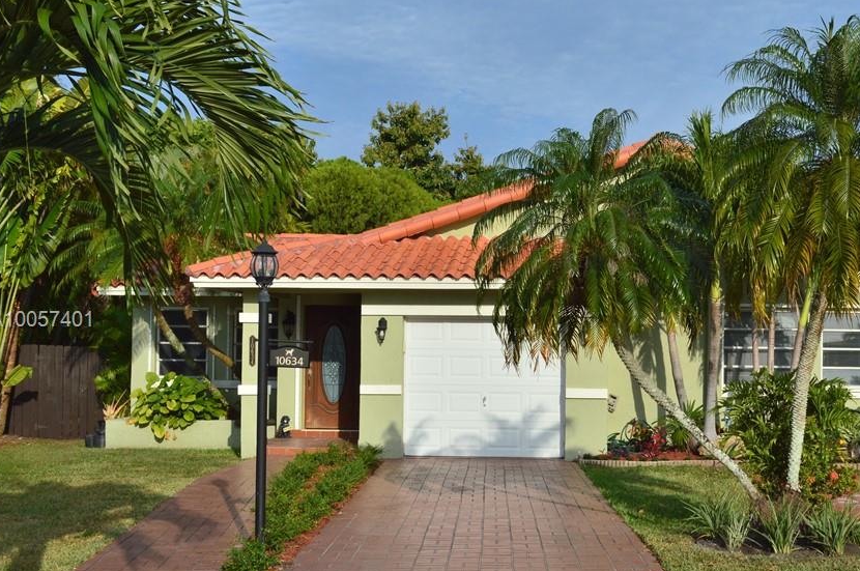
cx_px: 550
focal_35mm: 55
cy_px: 321
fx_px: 1312
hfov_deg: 36.0
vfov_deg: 24.5
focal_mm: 28
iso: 250
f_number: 11
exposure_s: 1/500
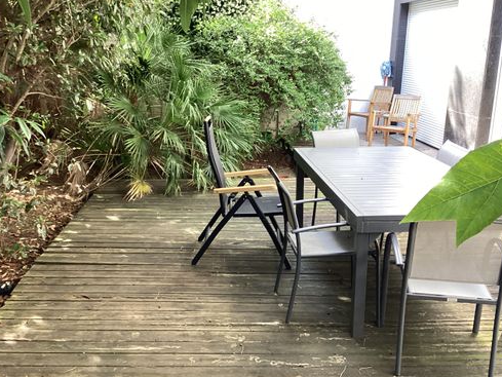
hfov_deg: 48.8
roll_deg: +0.1
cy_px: 205
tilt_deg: -15.3
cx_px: 216
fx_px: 551
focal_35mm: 38
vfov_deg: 37.7
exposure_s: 1/60
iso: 64
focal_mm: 3.3
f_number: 2.4
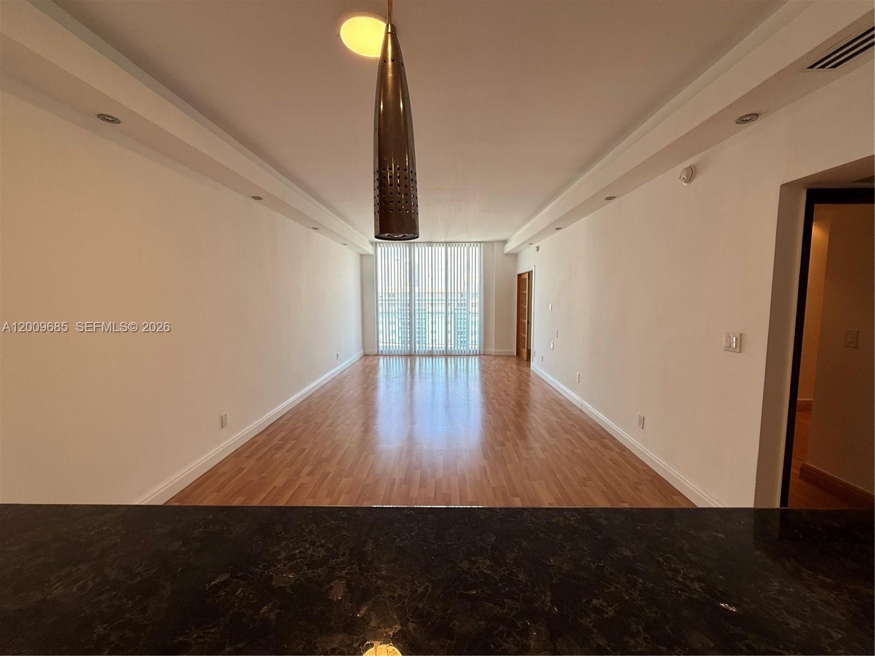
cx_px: 438
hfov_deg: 102.1
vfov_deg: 85.7
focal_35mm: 14
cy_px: 328
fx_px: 354
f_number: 2.2
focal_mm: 2.22
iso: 64
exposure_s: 1/131
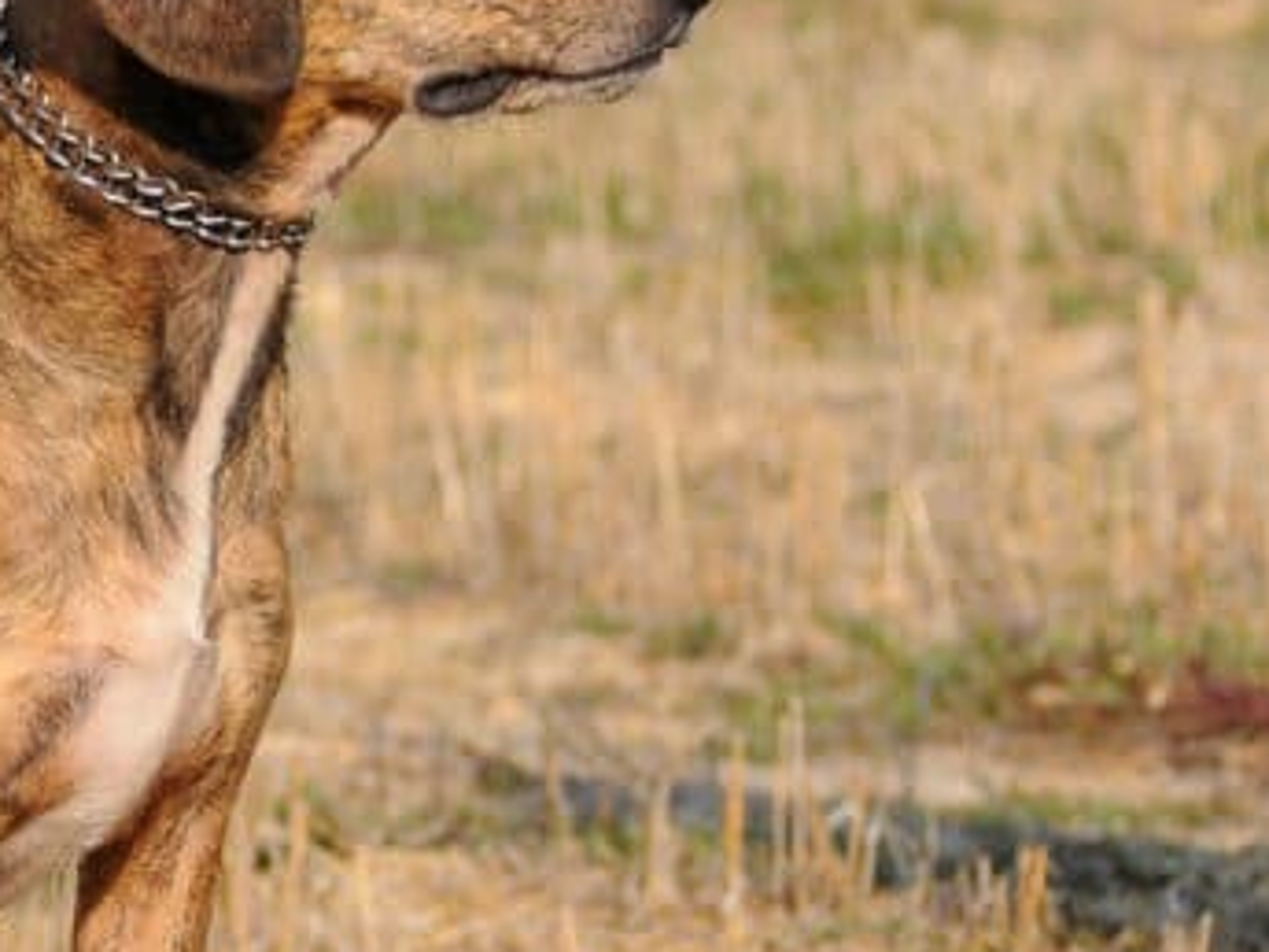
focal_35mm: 334
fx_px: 12244
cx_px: -133
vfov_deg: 4.5
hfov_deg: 5.9
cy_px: 594
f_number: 5
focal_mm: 78
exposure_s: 1/800
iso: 200
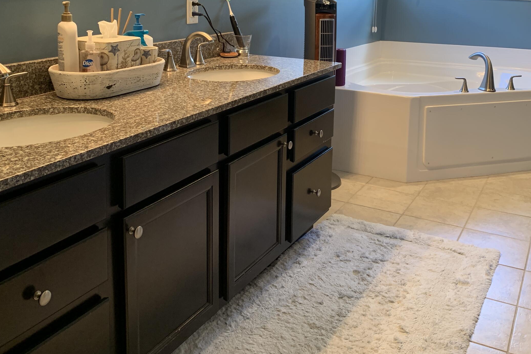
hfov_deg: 49.4
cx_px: 302
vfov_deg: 33.3
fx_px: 575
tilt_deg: -9.8
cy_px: 72
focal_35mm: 39
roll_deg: -2.6
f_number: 1.8
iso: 125
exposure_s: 1/60
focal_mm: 4.25
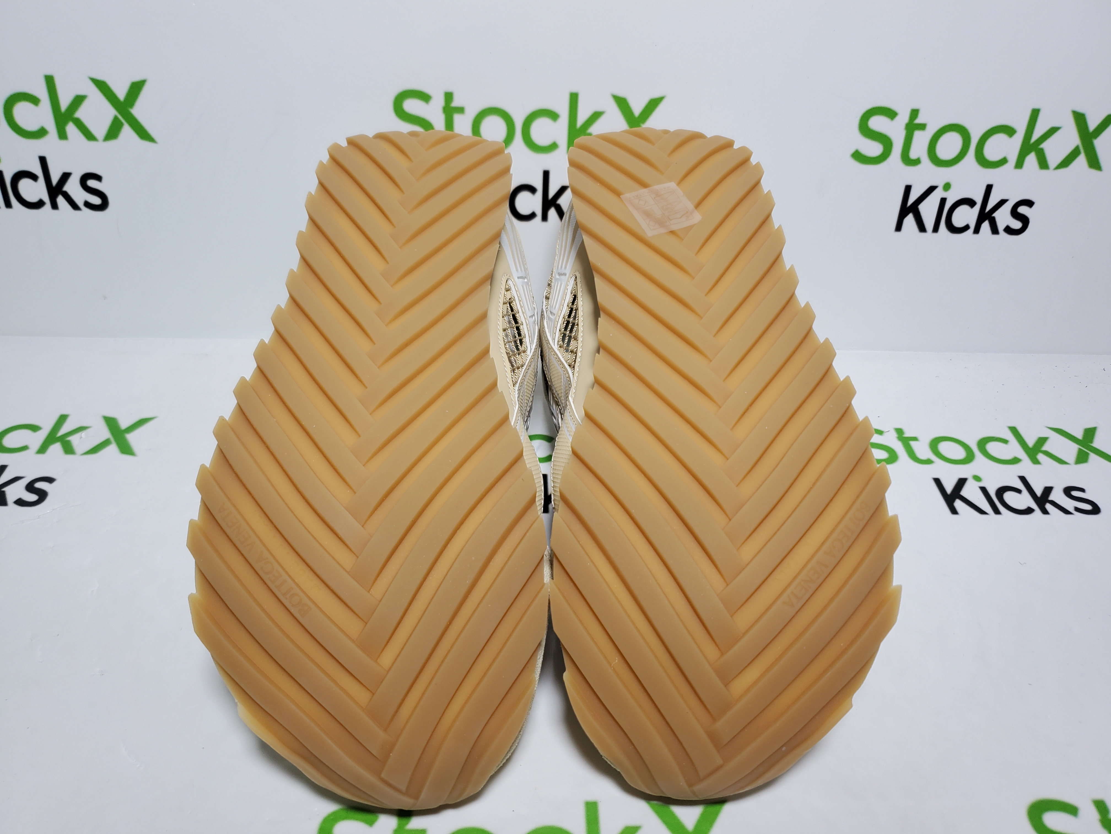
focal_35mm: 26
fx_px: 834
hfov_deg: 67.3
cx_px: 556
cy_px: 417
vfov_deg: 53.1
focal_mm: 4.3
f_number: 1.5
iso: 50
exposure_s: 1/438
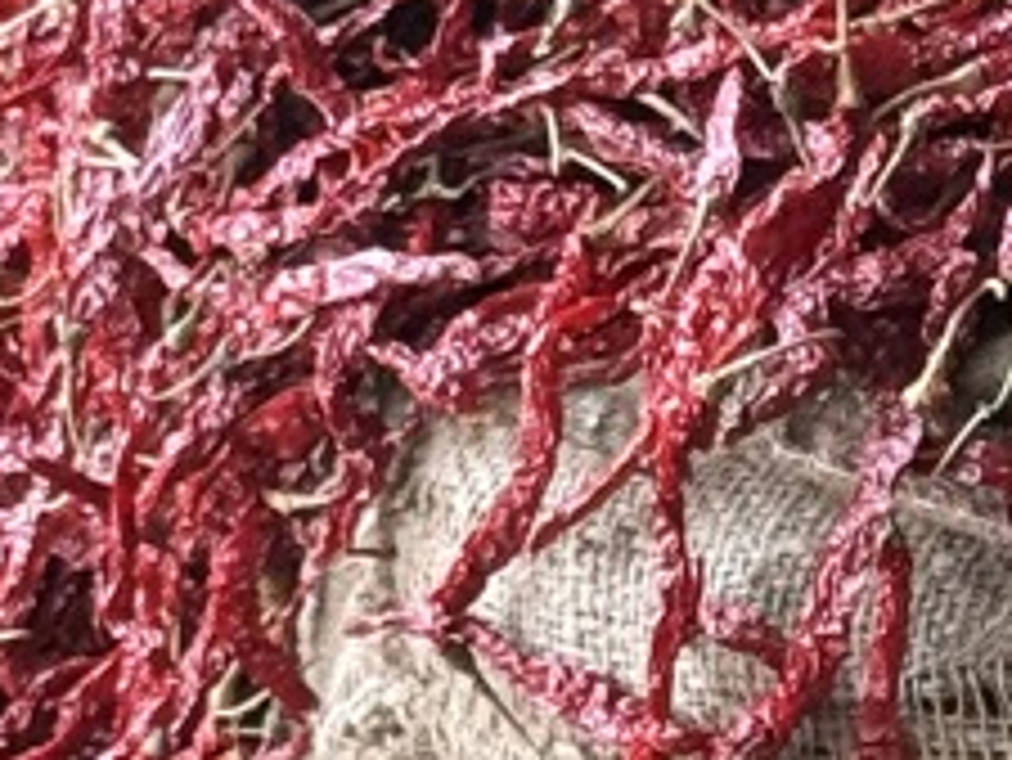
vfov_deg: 5.0
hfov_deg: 6.6
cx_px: 1088
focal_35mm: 299
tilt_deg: -29.6
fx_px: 8746
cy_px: 706
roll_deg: +4.4
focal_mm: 6.76
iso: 125
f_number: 1.78
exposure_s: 1/161
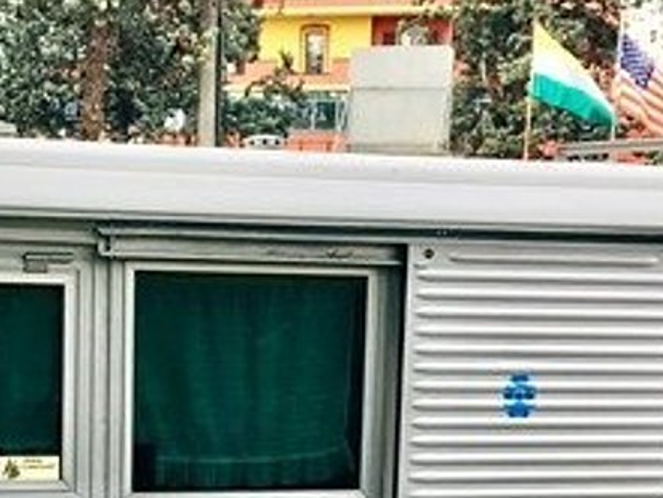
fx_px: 1610
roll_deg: -2.3
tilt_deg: -8.4
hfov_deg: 23.1
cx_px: 176
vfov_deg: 17.2
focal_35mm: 84
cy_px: 508
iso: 25
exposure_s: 1/277
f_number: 2.2
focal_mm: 4.15
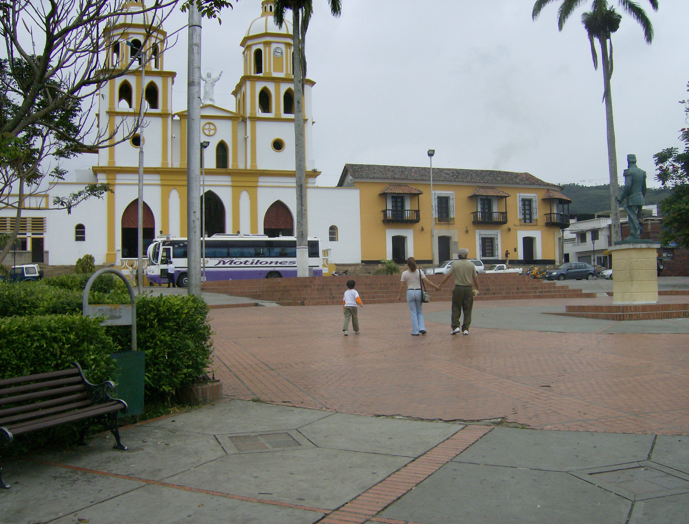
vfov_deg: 40.0
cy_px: 262
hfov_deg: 51.1
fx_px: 720
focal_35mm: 36
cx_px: 344
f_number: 4.7
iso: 100
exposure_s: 1/287
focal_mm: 6
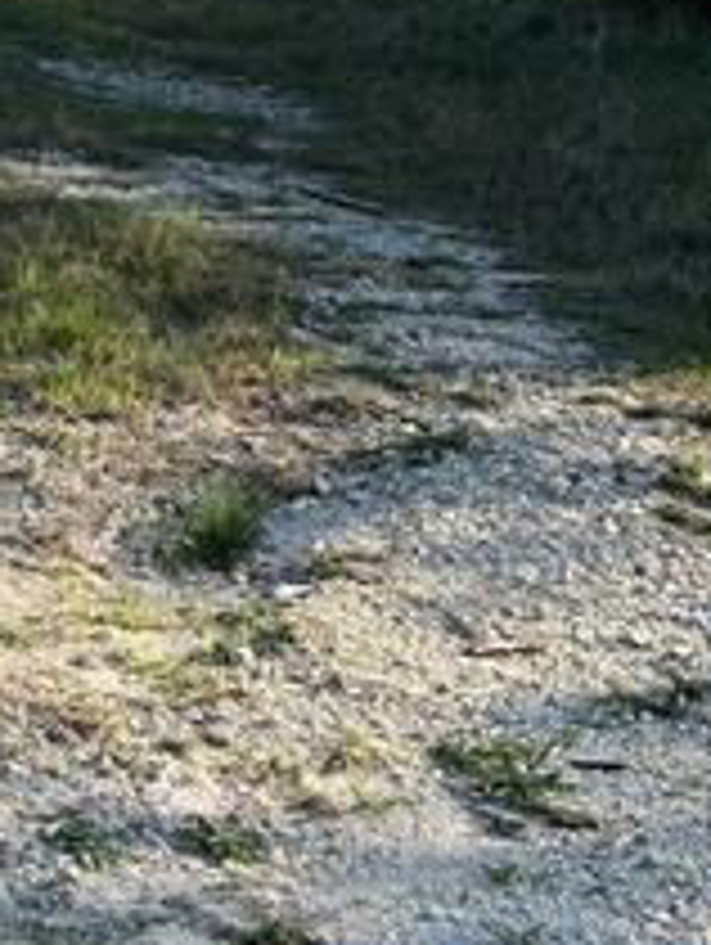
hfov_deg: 15.4
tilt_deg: -5.9
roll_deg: -7.1
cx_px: 58
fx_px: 2596
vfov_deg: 20.3
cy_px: 148
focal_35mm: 95
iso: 50
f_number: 1.6
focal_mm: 5.1
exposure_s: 1/1862
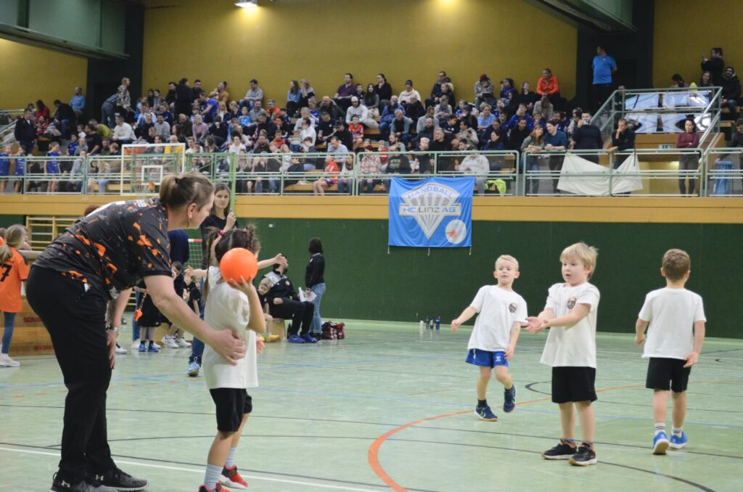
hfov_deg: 33.5
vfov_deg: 22.5
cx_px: 372
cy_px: 246
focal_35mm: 60
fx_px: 1236
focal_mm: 40
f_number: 5.3
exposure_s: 1/160
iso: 1600
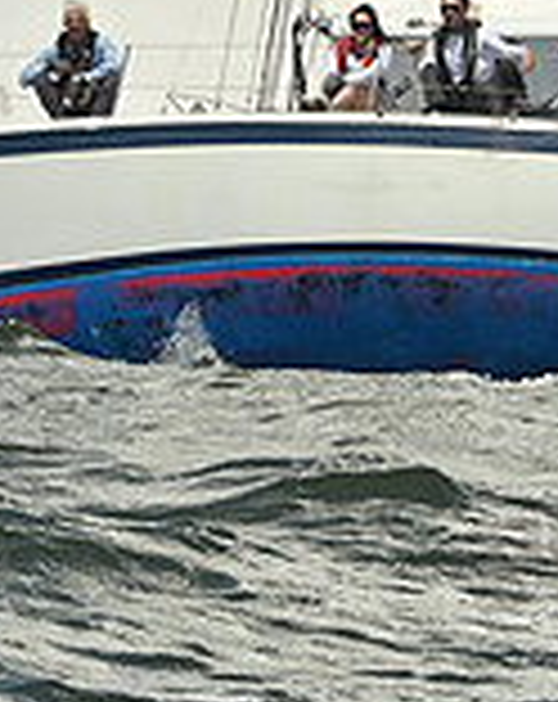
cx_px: 248
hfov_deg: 6.3
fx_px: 5078
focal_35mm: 245
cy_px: -133
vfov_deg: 7.8
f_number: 13
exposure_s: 1/1250
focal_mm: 70
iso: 320
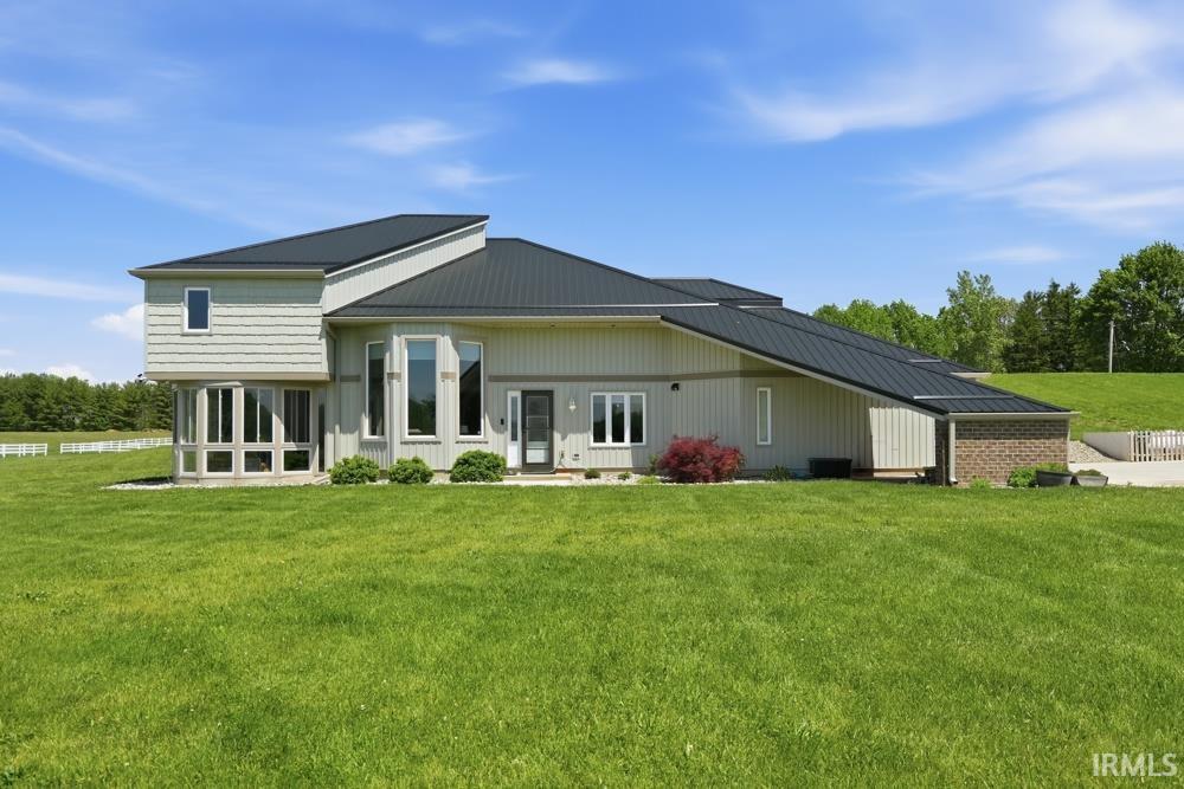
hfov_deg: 73.7
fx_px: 789
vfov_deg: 53.1
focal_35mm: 24
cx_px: 592
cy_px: 394
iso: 800
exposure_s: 1/3200
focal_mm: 16
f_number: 4
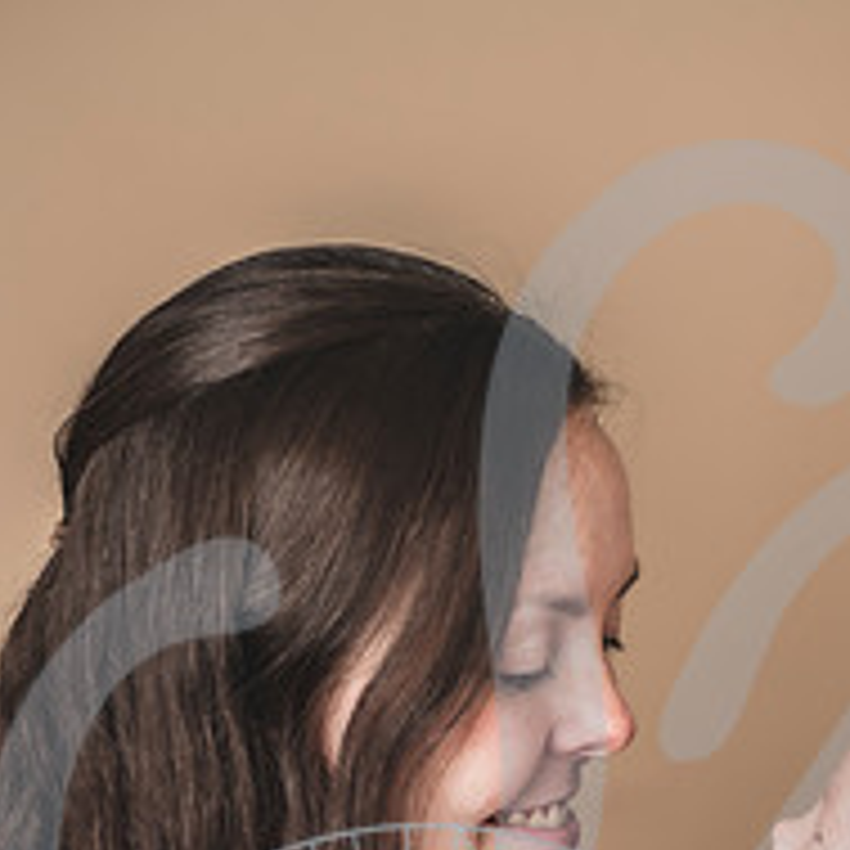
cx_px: 630
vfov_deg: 16.8
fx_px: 2806
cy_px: 899
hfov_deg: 17.1
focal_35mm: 101
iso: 200
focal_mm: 50
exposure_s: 1/125
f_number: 2.8
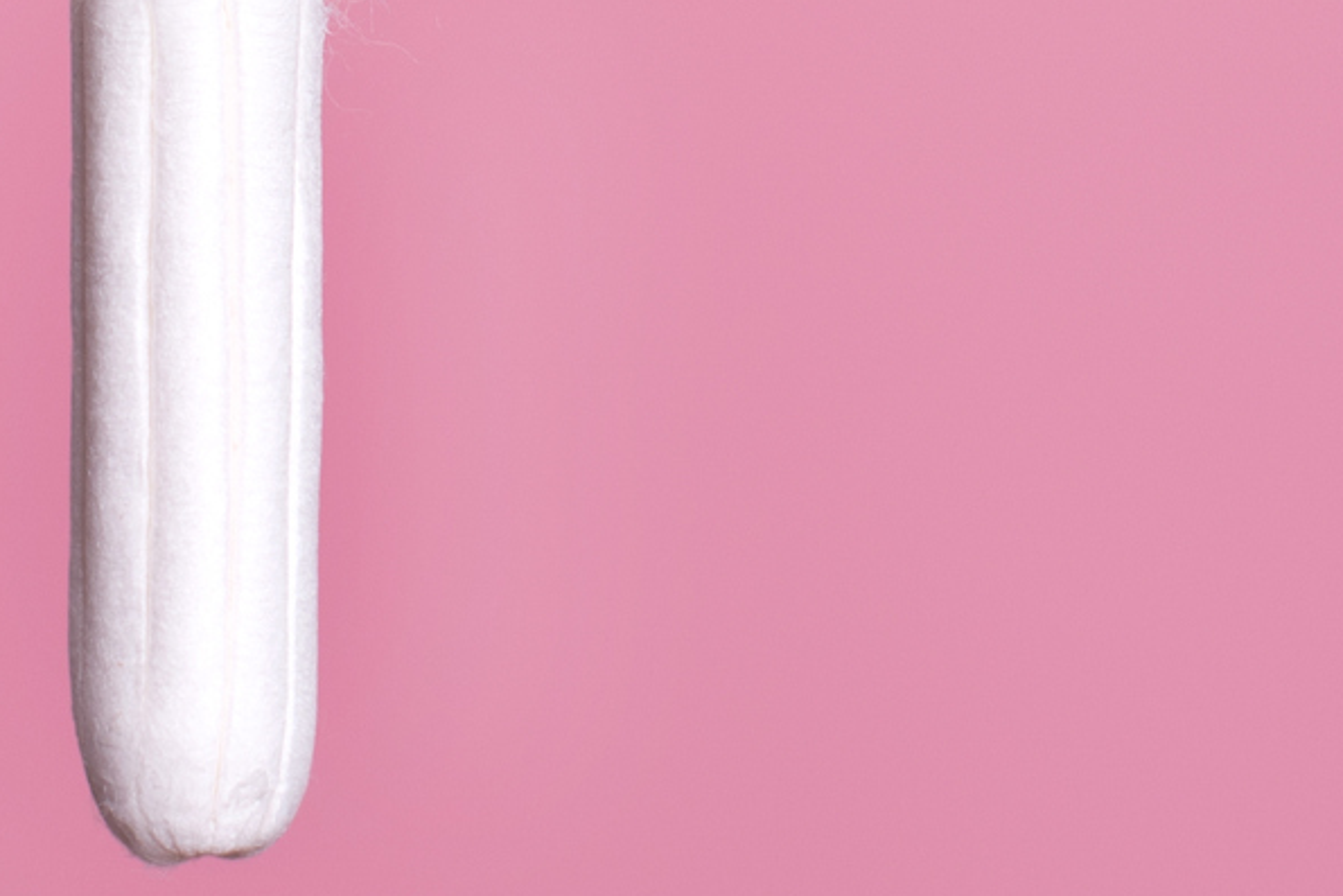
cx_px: 211
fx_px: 6642
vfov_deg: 7.7
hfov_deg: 11.5
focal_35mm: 178
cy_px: -118
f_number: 3.2
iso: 100
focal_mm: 50
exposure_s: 1/125
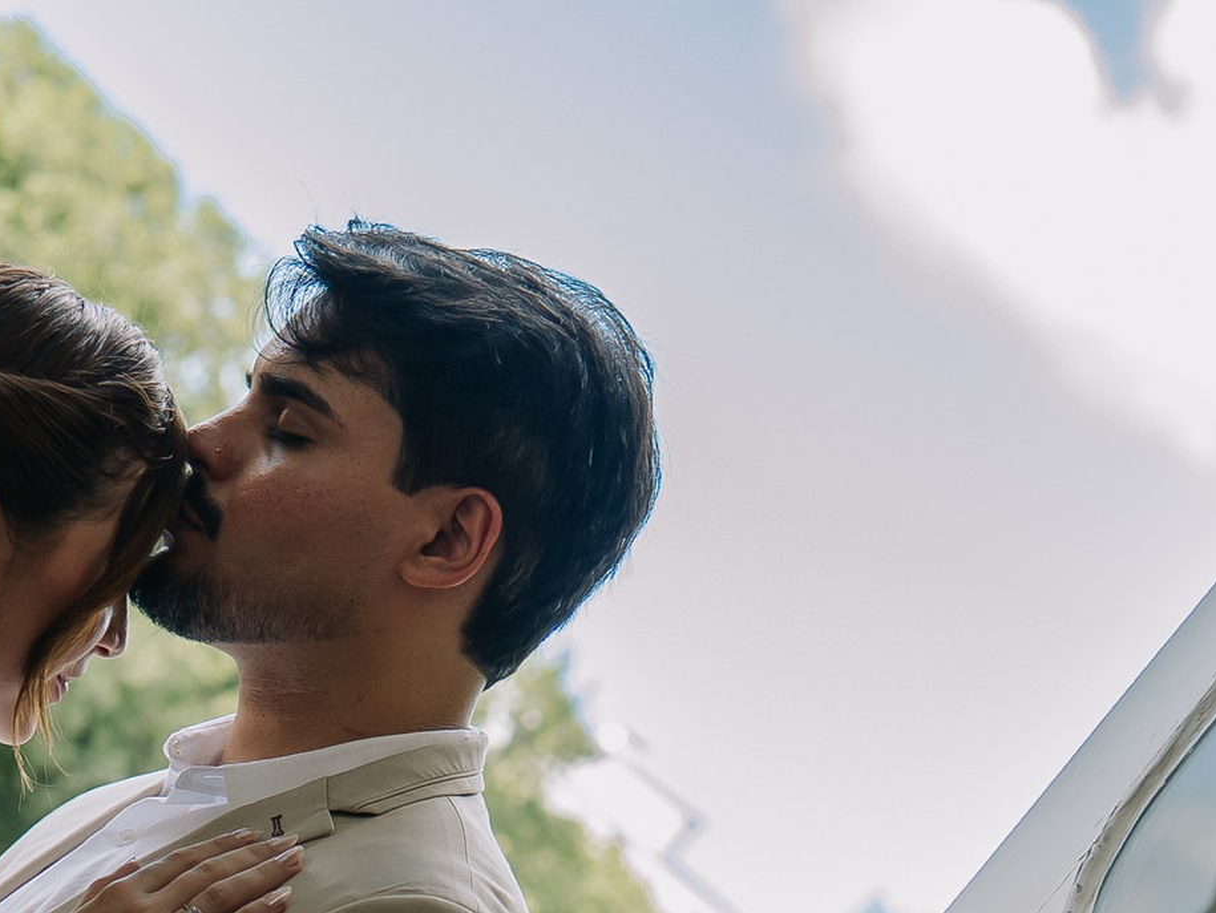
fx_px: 4252
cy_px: 1060
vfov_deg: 12.0
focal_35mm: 121
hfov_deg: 16.0
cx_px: 73
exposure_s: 1/250
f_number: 2.5
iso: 250
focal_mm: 30
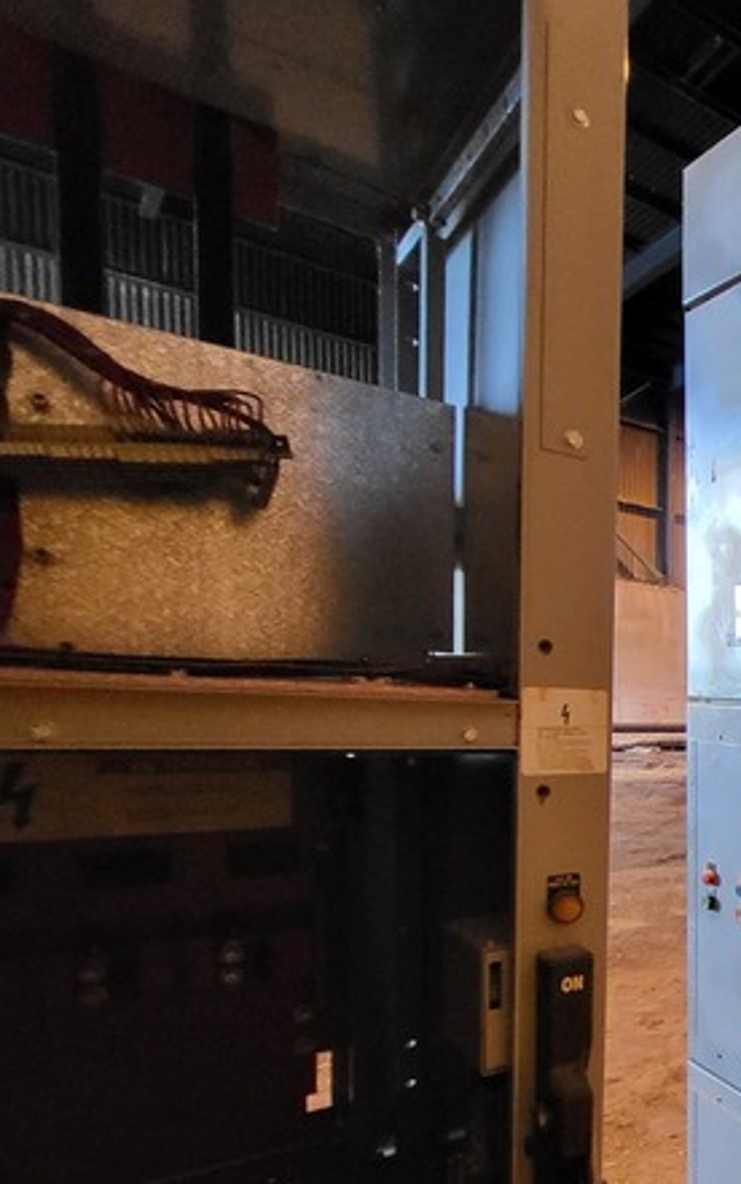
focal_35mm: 25
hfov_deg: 32.6
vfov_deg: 70.7
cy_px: 776
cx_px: 1020
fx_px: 807
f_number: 2.2
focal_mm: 1.74
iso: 640
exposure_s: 1/24
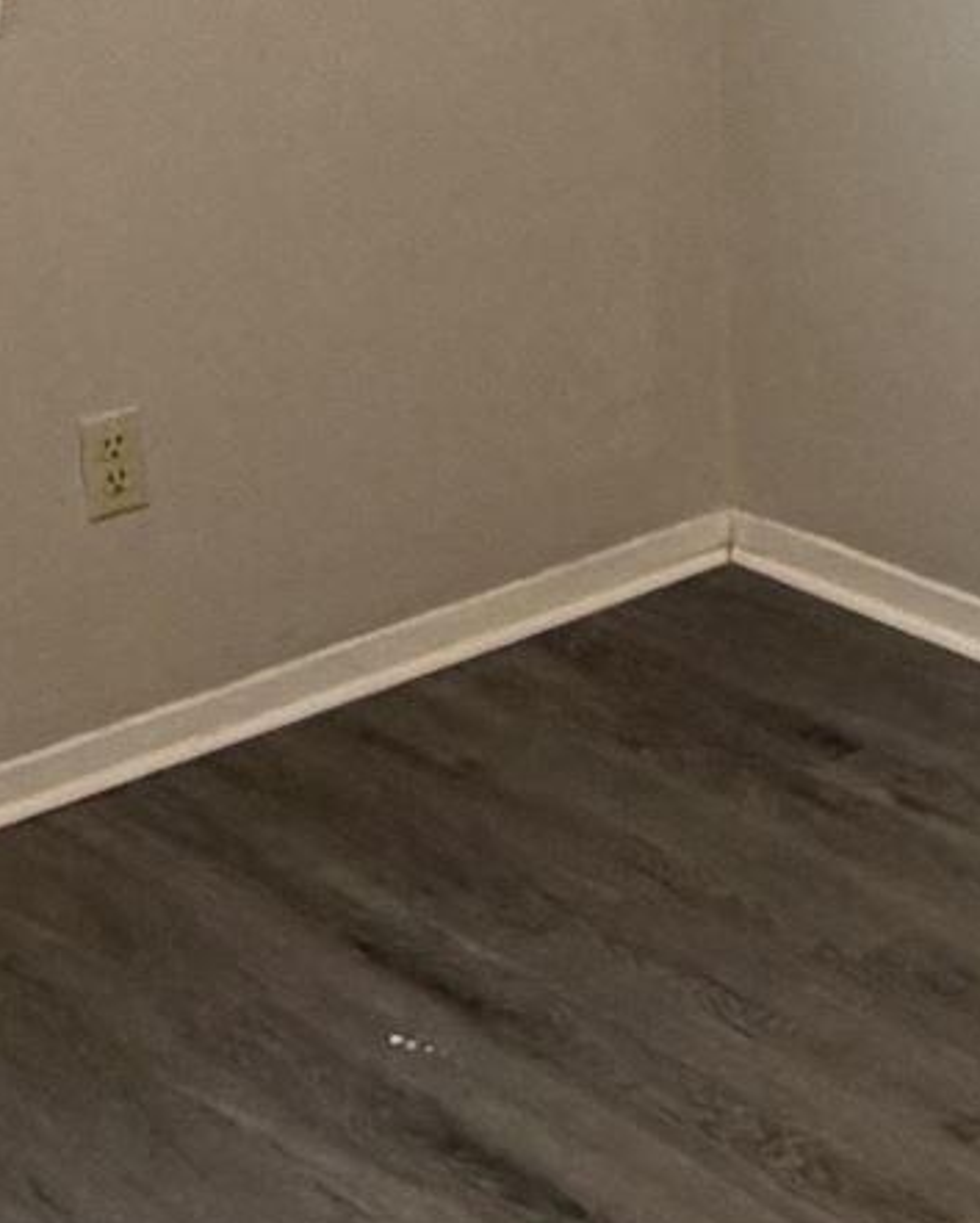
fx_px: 3442
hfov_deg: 15.5
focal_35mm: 95
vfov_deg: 19.7
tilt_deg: -14.2
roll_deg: +0.7
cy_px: 64
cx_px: 1257
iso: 160
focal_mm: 2.22
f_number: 2.2
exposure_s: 1/60
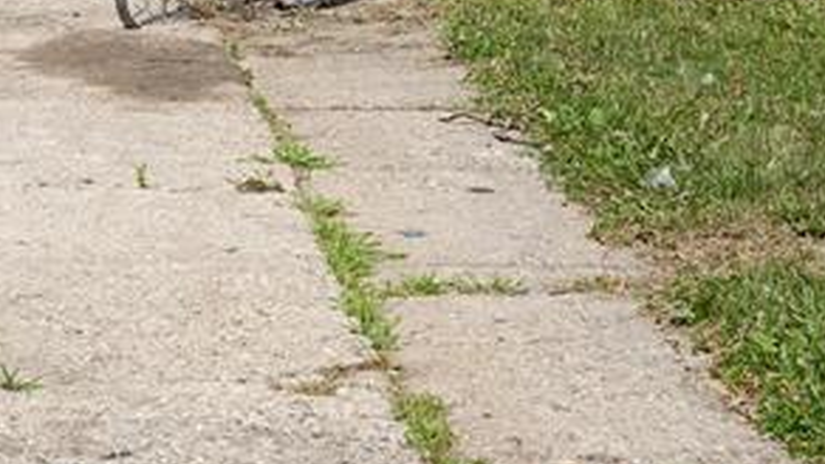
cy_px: 20
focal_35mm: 169
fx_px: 3696
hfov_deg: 12.6
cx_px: -3
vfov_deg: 7.2
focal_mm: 16.92
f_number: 4
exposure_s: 1/640
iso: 100
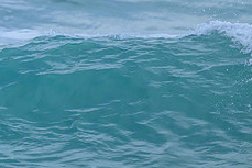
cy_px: 168
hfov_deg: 0.7
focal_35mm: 2841
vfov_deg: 0.5
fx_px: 19899
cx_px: -48
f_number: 9
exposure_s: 1/2500
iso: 2800
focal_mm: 1120
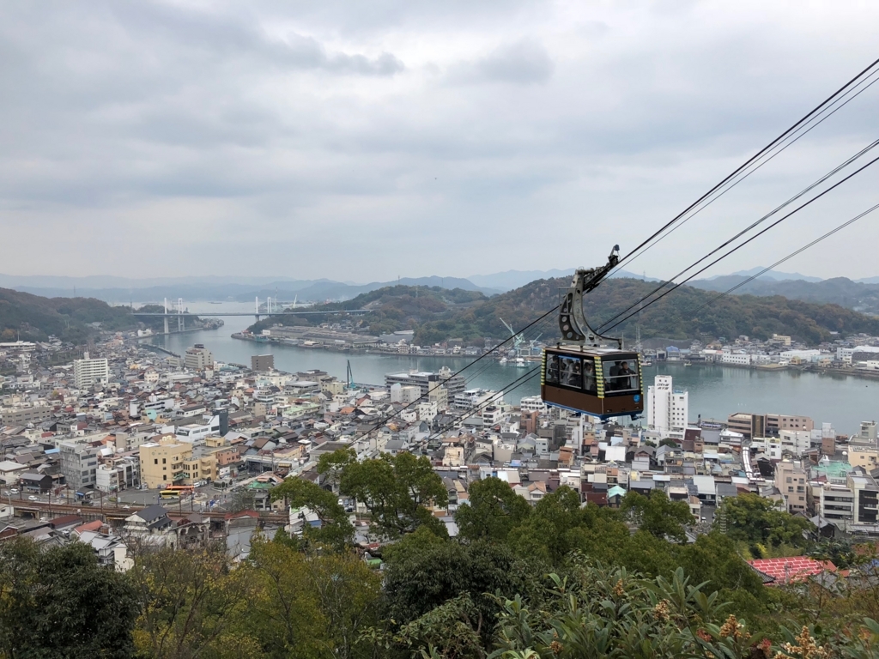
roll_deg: +0.5
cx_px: 440
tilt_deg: -4.1
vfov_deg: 49.7
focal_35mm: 28
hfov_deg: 63.4
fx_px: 711
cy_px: 330
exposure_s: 1/1171
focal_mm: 4
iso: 20
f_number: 1.8
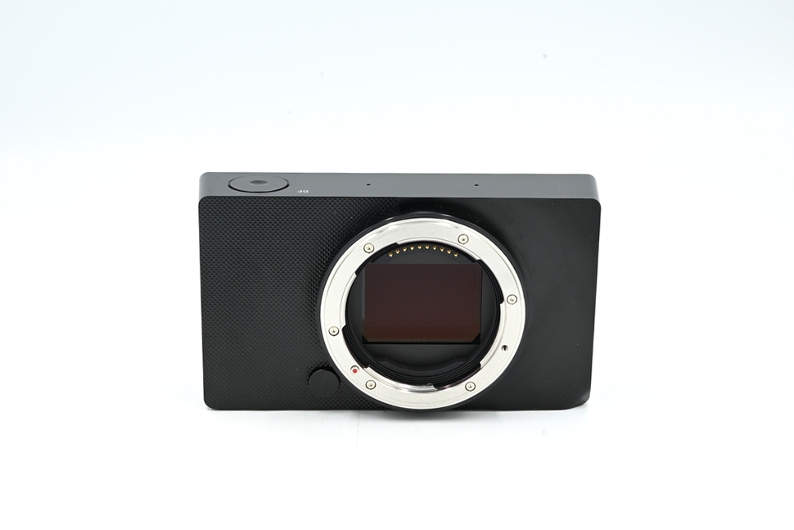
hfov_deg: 28.8
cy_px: 265
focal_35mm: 70
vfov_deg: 19.5
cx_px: 397
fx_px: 1544
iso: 100
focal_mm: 70
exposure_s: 1/13
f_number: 14
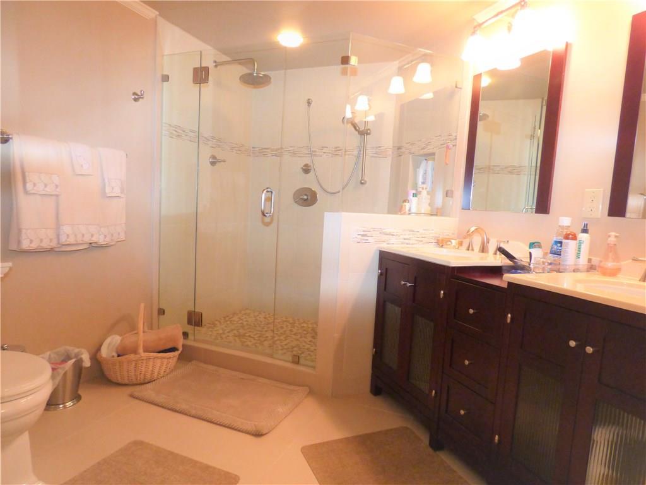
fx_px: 373
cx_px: 323
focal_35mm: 20
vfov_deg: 66.0
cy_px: 242
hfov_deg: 81.7
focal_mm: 3.58
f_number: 2.8
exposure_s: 1/60
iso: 800
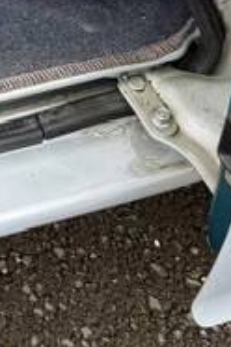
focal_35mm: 172
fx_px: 1655
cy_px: -474
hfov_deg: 7.3
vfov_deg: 10.4
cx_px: -376
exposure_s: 1/183
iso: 64
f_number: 1.78
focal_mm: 6.76
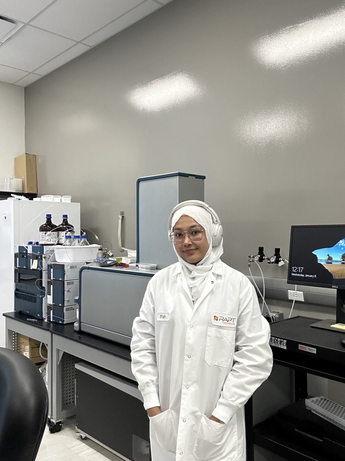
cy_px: 230
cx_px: 172
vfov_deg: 60.0
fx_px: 399
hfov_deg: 46.8
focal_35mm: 30
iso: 160
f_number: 1.9
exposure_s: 1/60
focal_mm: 2.69
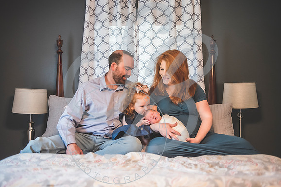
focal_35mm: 38
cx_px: 139
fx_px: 296
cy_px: 88
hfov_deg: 50.7
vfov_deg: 35.0
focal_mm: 35
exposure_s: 1/125
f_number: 2.8
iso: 1600
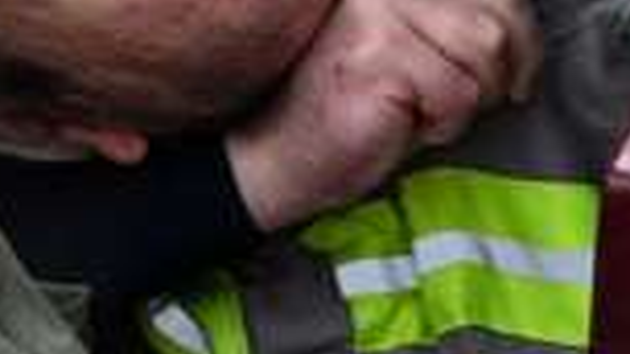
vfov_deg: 4.9
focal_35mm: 246
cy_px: -235
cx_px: 49
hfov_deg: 8.7
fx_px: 4109
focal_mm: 30
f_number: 4.5
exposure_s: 1/640
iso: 500
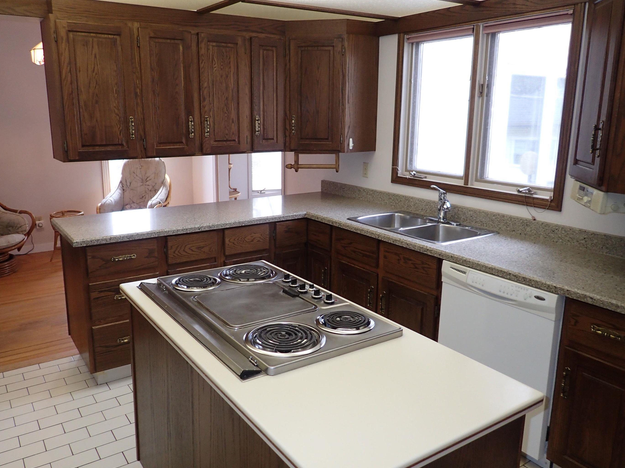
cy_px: 235
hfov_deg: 63.4
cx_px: 292
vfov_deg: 49.7
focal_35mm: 28
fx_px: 506
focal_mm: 4.5
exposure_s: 1/60
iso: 200
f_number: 2
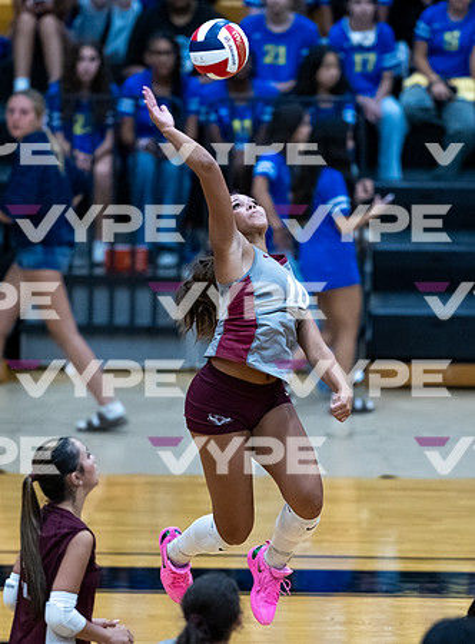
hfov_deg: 3.9
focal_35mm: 376
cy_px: 374
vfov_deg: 5.3
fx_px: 6944
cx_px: 301
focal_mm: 200
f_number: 2
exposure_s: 1/1600
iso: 3200
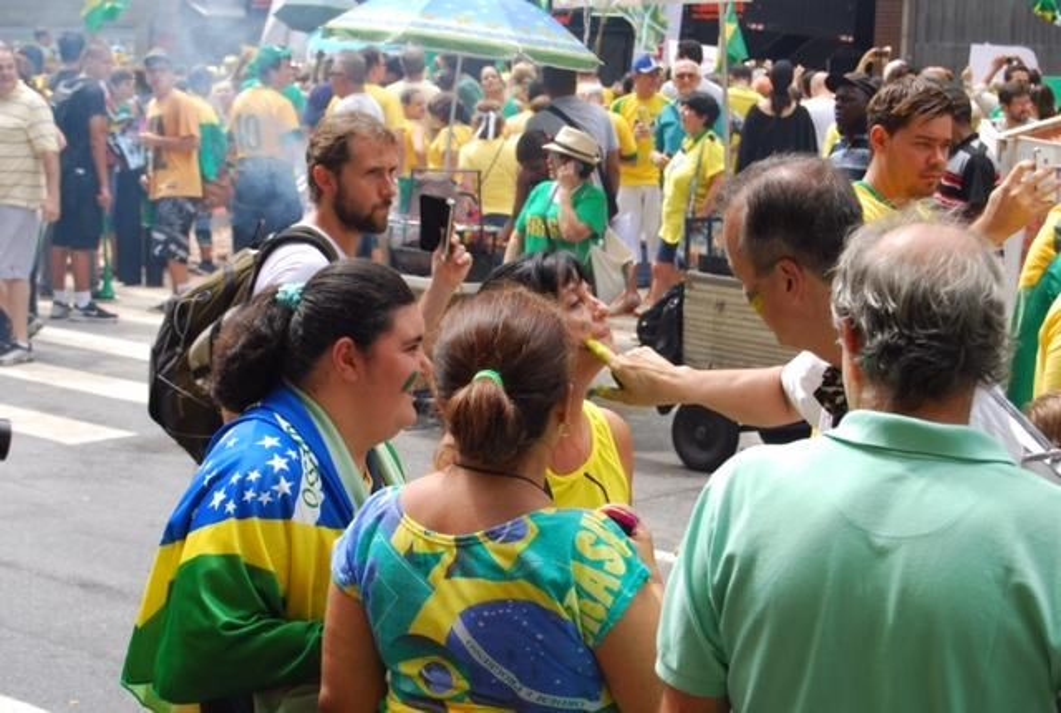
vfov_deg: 16.6
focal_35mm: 82
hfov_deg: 24.6
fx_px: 2437
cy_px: 356
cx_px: 530
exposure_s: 1/200
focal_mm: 55
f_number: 7.1
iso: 400
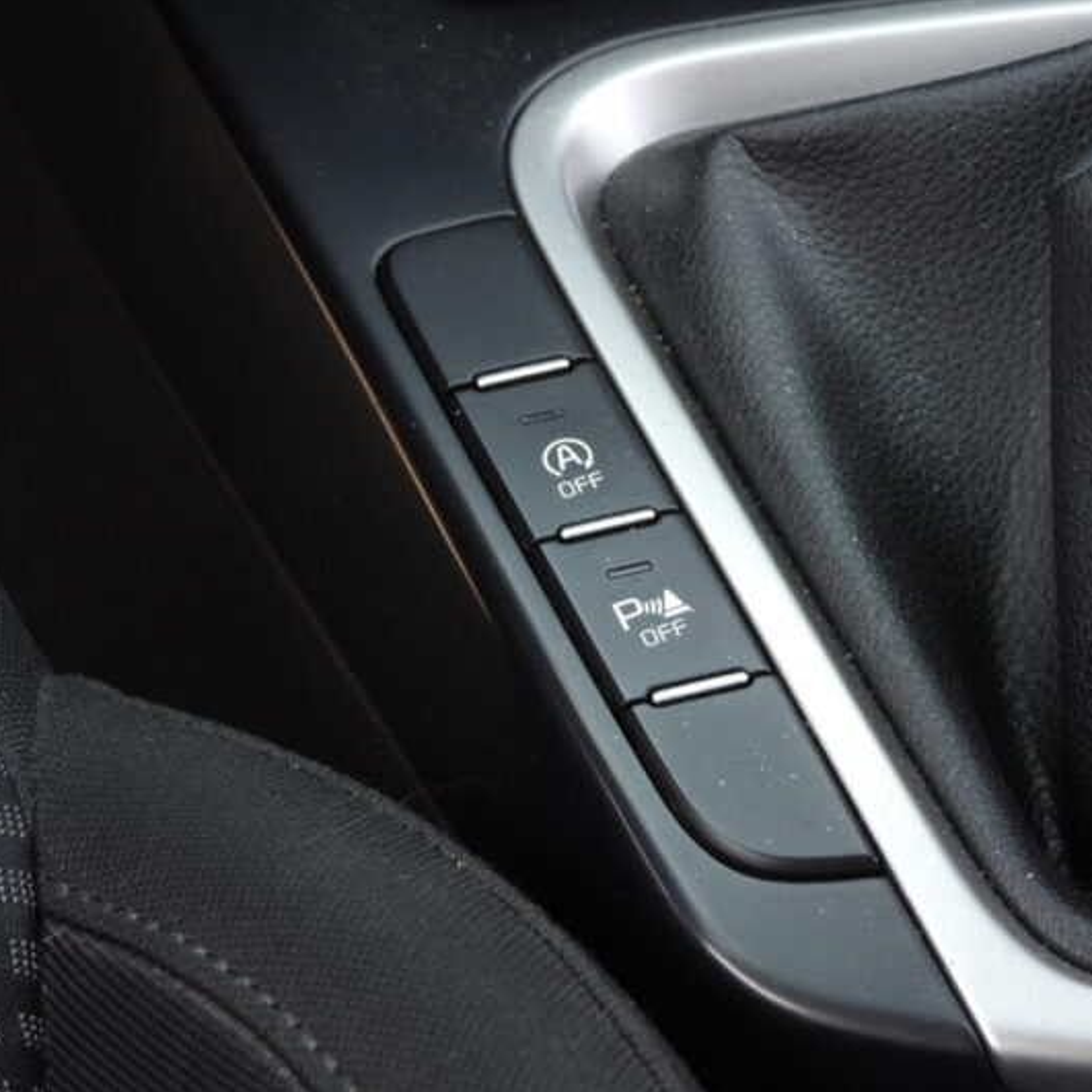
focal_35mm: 172
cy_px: 547
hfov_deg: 10.2
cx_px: 621
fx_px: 6139
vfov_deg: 10.2
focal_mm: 26.1
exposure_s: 1/60
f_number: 4
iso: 180
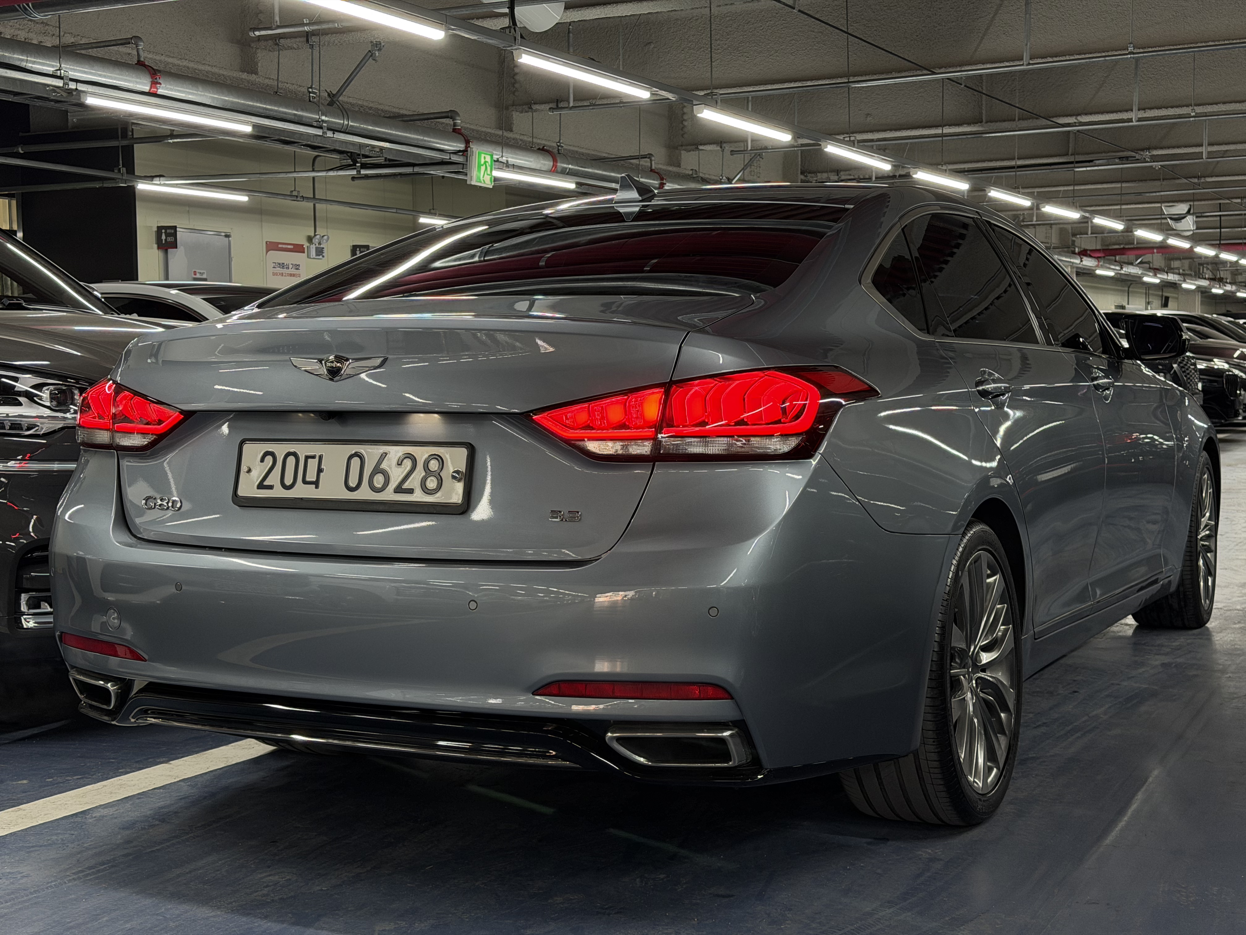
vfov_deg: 30.3
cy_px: 468
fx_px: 1728
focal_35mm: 48
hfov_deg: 39.7
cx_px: 623
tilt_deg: -3.4
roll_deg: +0.3
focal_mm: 6.76
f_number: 1.78
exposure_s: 1/120
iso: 320
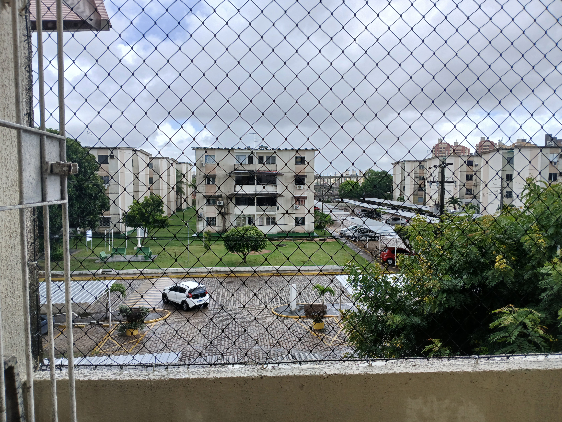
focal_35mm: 26
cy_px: 211
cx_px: 281
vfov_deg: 53.1
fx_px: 422
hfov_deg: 67.3
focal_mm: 3.98
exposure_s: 1/436
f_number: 1.8
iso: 20
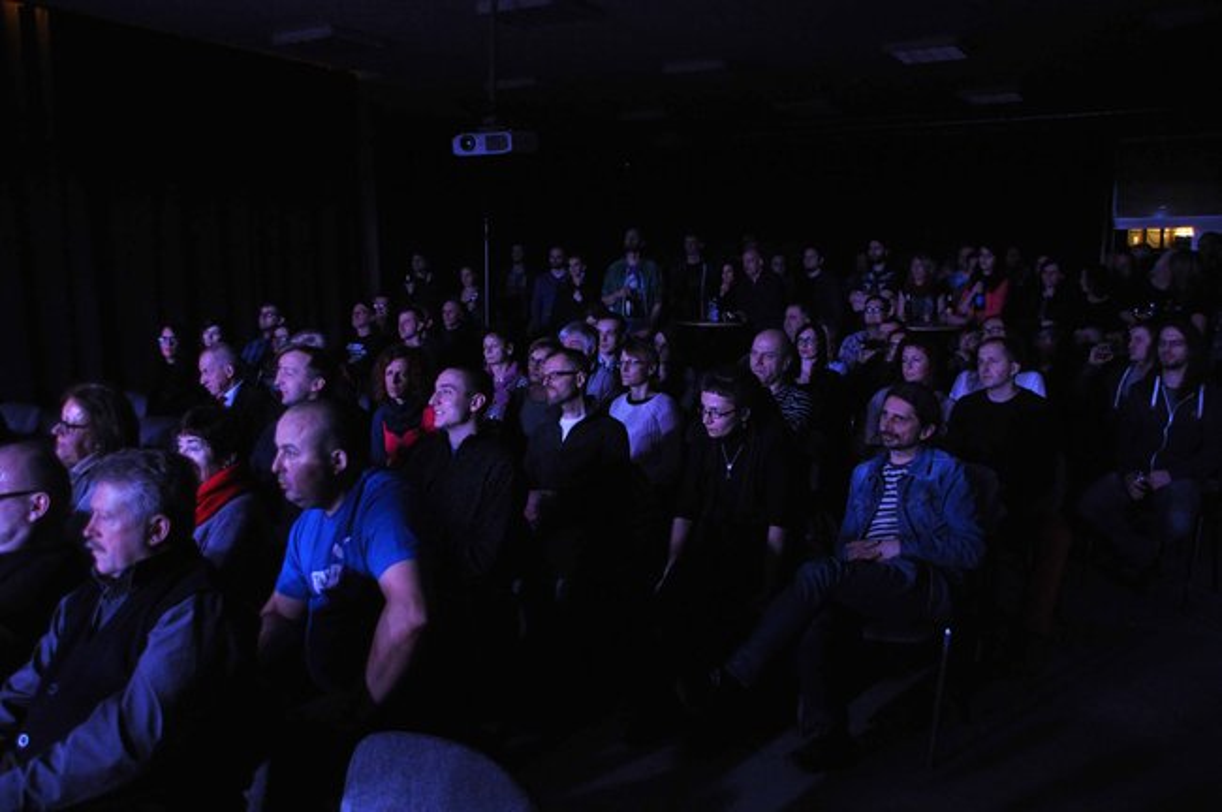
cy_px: 406
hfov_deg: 57.3
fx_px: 1119
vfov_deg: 39.9
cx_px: 611
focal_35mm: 33
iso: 1600
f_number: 3.8
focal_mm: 22
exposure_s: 1/40
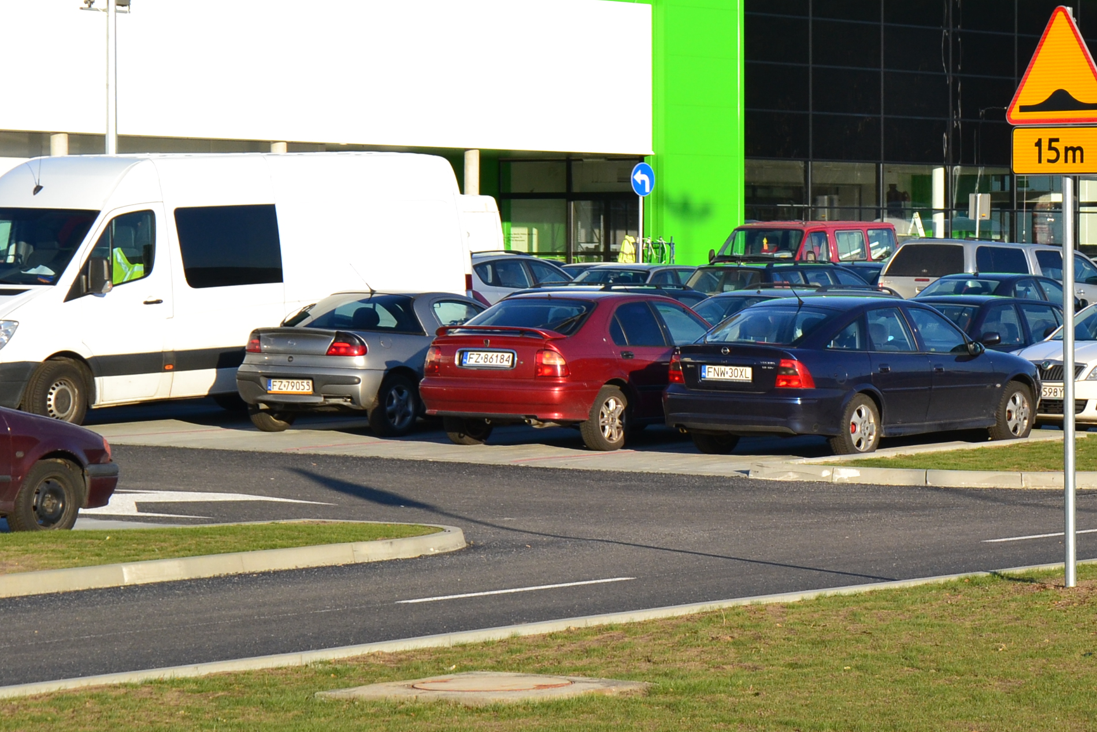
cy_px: 259
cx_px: 924
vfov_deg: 9.7
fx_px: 4327
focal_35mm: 142
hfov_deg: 14.3
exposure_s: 1/320
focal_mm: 52
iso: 400
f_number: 11
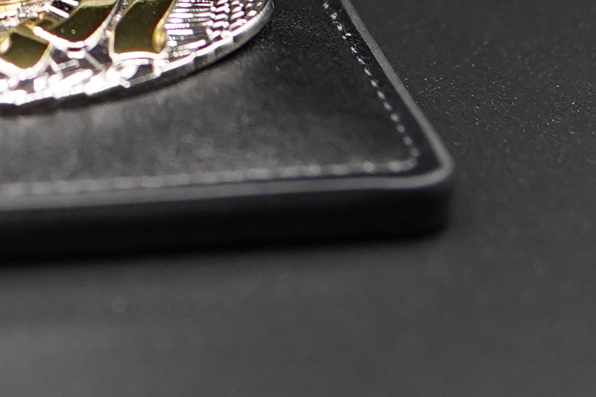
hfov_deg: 11.8
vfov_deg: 7.8
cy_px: -297
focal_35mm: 171
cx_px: -122
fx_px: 2831
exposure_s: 1/60
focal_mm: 30
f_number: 2.2
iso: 1600
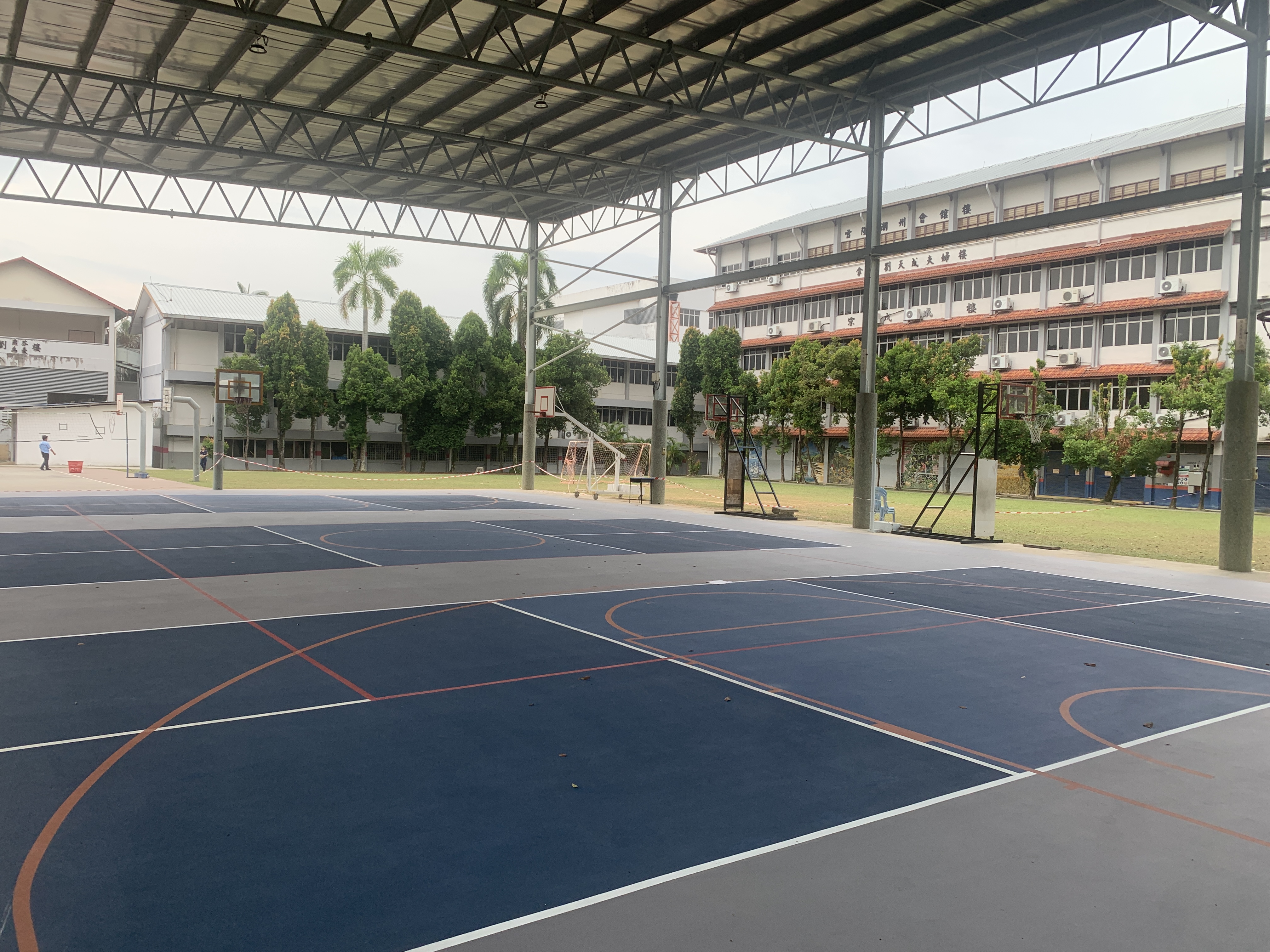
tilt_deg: -1.6
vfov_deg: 53.1
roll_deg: -0.8
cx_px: 635
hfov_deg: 67.3
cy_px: 476
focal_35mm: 26
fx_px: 954
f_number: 1.8
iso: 25
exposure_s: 1/452
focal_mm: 4.25
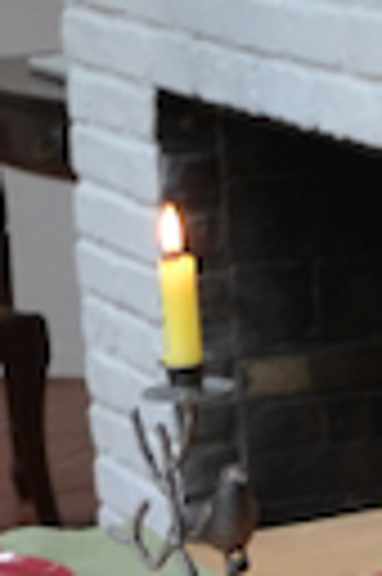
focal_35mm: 240
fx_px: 3830
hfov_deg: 5.6
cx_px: 634
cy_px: 1010
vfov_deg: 8.3
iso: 500
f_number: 3.8
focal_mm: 20
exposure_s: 1/60
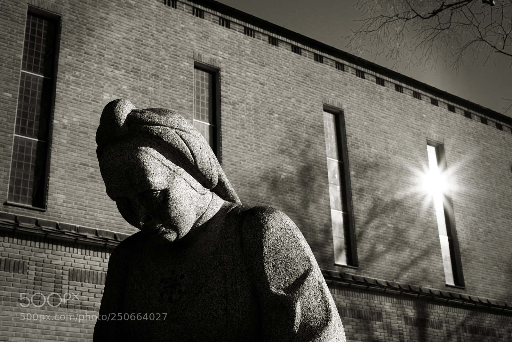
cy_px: 171
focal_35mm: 50
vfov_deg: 27.0
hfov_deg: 39.6
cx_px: 256
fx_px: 712
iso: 200
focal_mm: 50
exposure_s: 1/125
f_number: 13
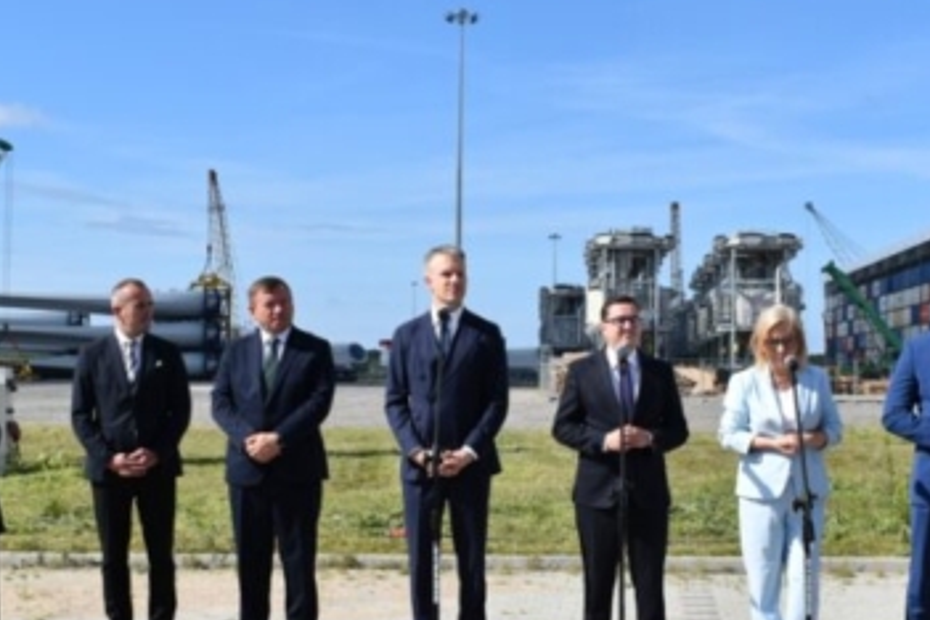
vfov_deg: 21.5
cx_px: 527
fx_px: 1625
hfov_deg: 31.9
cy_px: 429
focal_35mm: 63
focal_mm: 23
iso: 400
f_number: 7.1
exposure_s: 1/1600
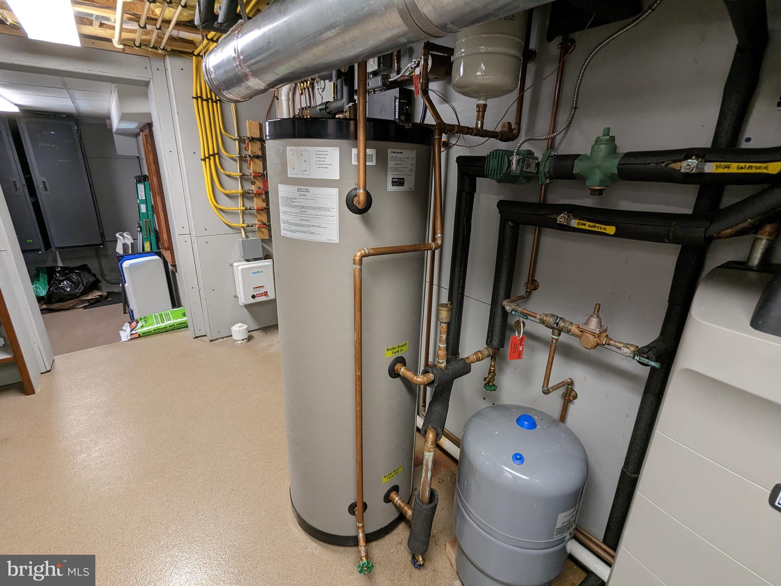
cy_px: 293
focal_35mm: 16
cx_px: 390
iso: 177
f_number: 2.2
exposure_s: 1/25
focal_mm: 2.35
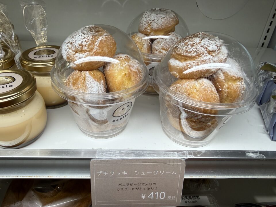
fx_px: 191
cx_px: 138
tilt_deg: -29.1
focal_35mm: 24
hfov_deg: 71.6
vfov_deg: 56.8
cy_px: 104
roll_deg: -2.0
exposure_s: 1/120
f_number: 2.2
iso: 80
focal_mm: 2.22
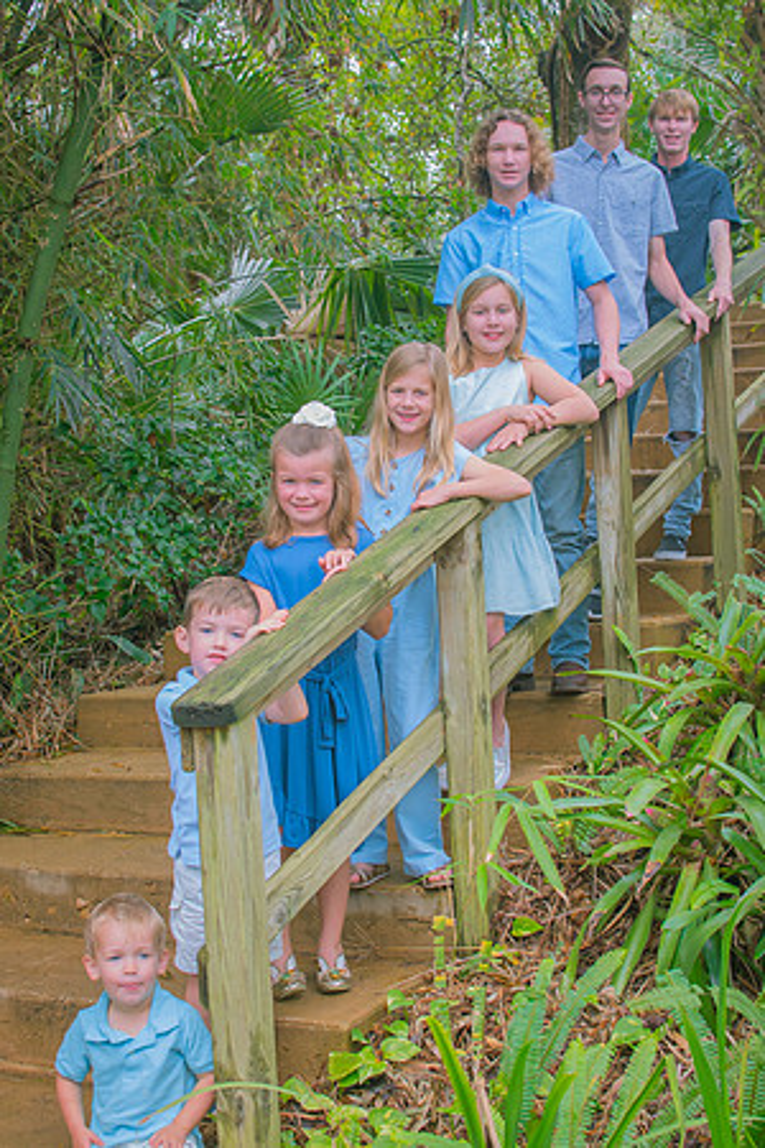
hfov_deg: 26.0
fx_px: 1657
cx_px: 382
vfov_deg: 38.2
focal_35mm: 52
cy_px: 574
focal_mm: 35
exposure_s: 1/250
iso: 1000
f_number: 6.3
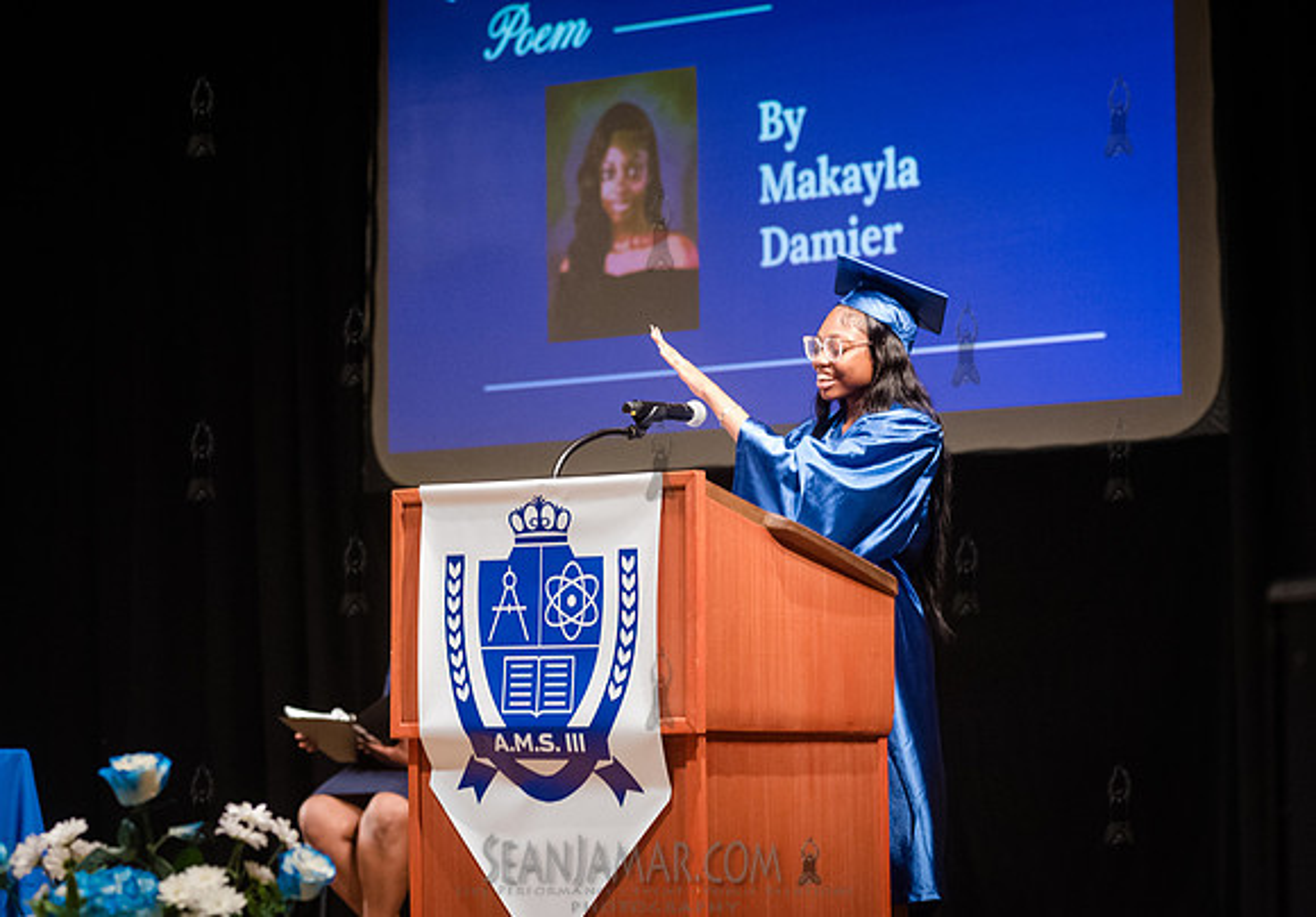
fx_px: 4112
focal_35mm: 111
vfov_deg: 12.7
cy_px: 458
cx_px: 693
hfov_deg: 18.2
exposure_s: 1/200
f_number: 4
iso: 5000
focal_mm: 100
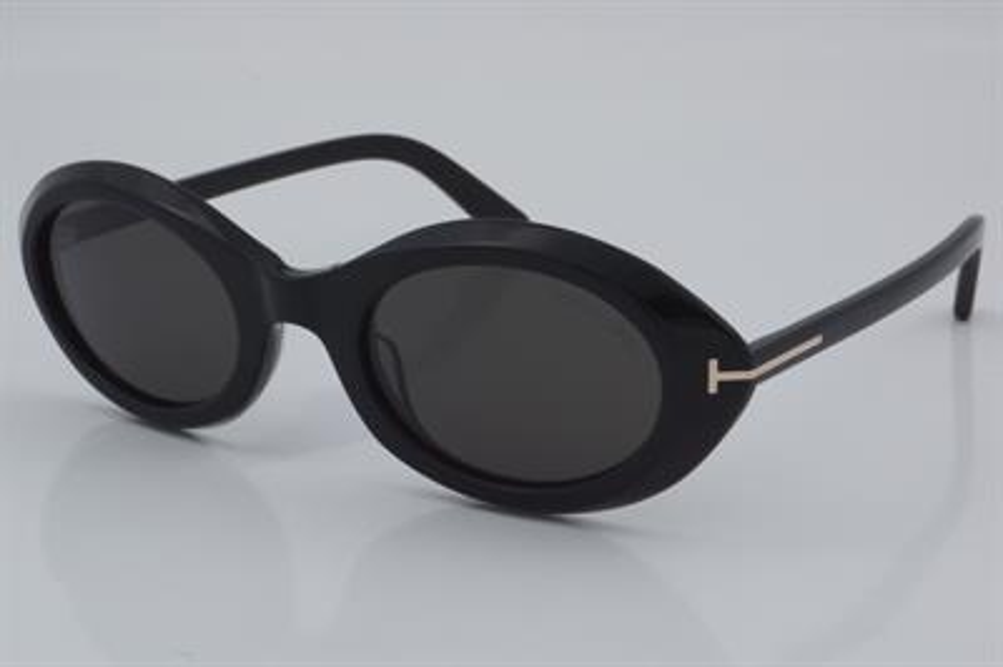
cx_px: 502
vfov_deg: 18.2
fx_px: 2088
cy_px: 334
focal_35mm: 75
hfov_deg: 27.0
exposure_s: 1/4
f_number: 32
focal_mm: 50
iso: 100
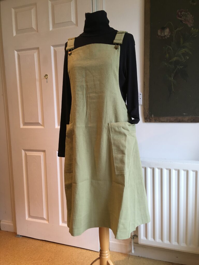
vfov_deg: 61.7
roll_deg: +3.0
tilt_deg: -7.9
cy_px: 132
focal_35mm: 29
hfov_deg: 48.2
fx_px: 222
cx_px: 100
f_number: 2.2
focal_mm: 4.15
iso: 125
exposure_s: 1/33
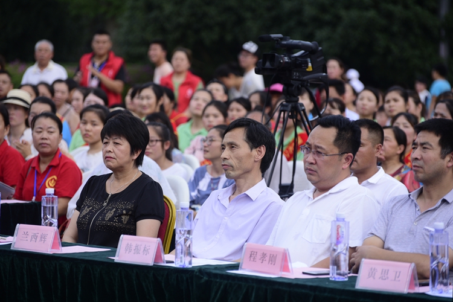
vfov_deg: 7.6
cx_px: 226
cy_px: 151
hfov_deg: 11.4
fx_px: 2265
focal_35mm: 180
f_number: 5.6
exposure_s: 1/400
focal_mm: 180
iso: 400
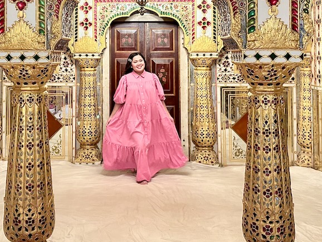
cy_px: 43
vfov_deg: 28.4
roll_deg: +0.1
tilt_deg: +1.1
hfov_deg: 37.8
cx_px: 111
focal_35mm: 50
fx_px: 465
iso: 400
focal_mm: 6.86
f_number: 1.78
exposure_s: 1/50
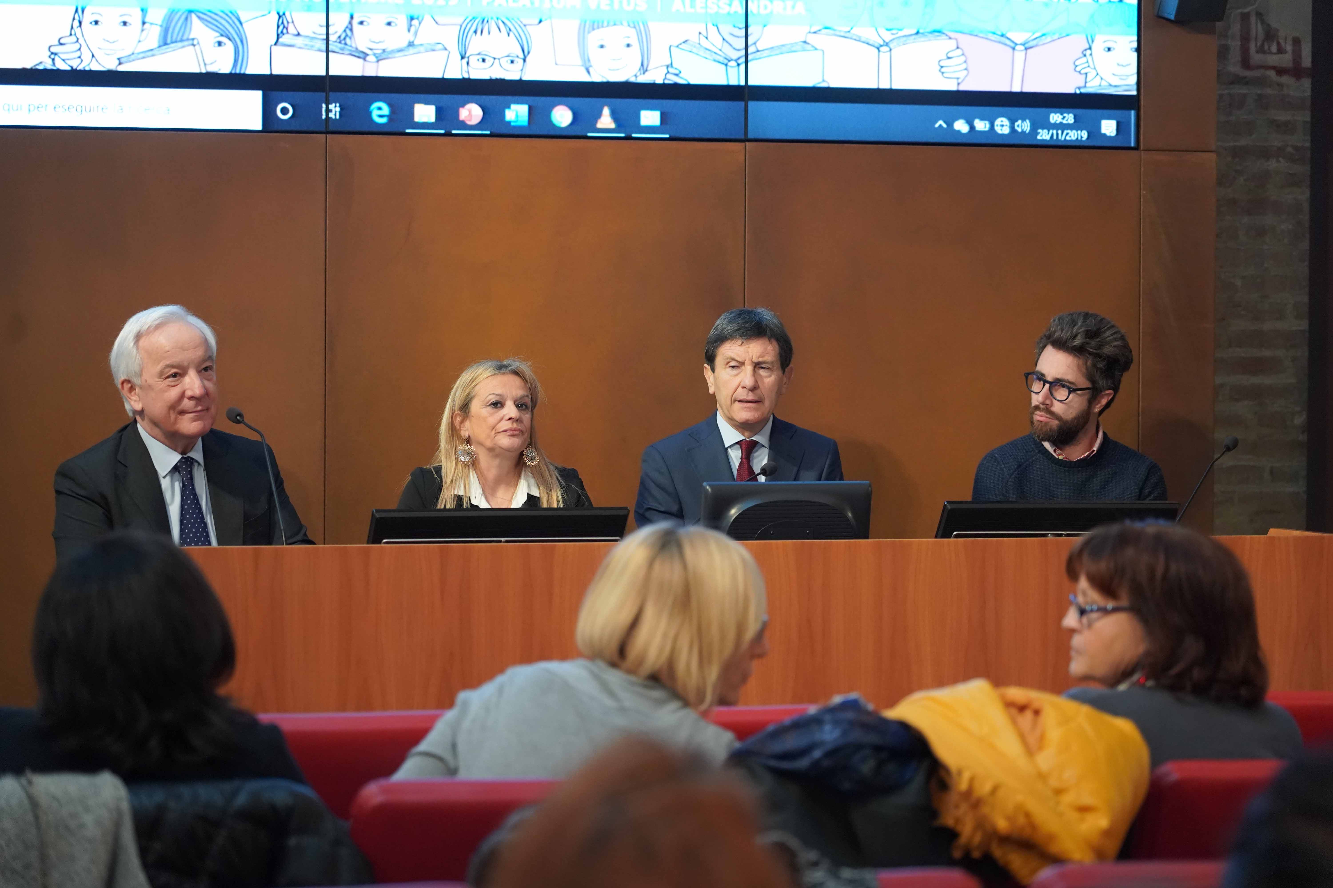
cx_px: 666
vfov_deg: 13.4
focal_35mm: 102
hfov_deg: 20.0
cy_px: 444
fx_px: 3777
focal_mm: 102
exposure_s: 1/160
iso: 4000
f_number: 4
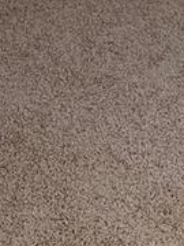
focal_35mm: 173
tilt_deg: -5.0
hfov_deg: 8.1
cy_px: -383
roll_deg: -0.9
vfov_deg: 9.8
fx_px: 1226
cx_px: 402
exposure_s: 1/166
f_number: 1.8
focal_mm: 4.25
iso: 32
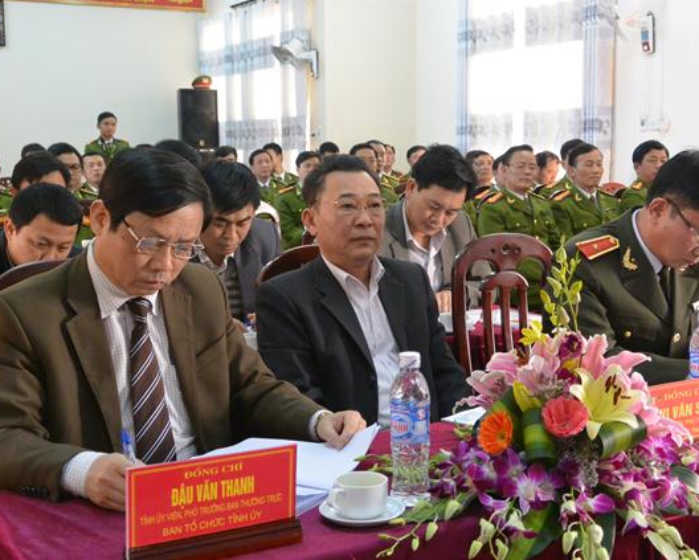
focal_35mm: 50
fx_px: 1035
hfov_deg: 37.2
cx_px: 408
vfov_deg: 30.3
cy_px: 279
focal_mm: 16.3
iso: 1100
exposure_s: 1/60
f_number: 4.2
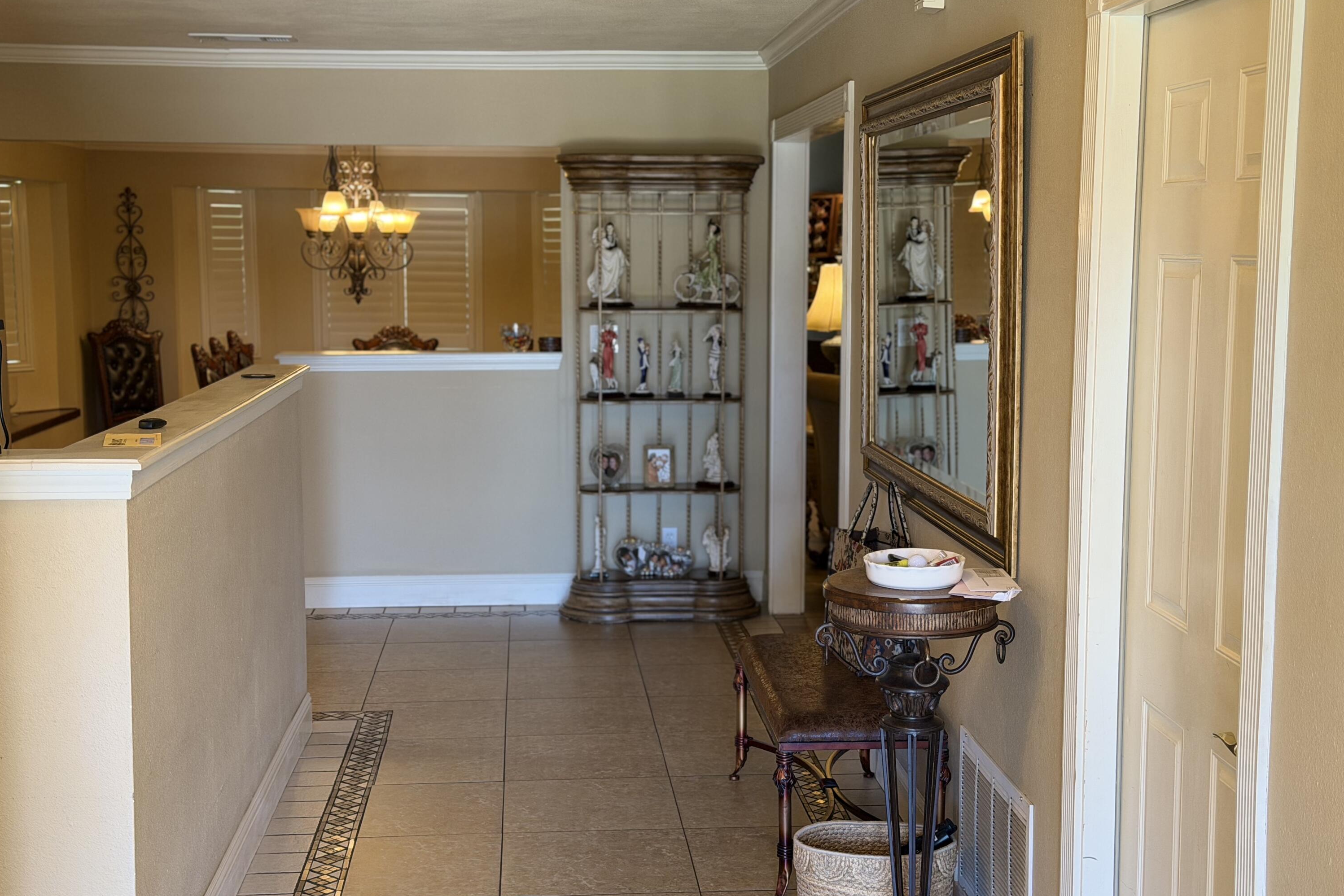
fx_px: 1867
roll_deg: -0.4
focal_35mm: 50
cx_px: 671
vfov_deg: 27.0
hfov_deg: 39.6
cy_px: 486
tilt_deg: -7.0
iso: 160
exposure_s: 1/60
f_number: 1.78
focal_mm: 6.76
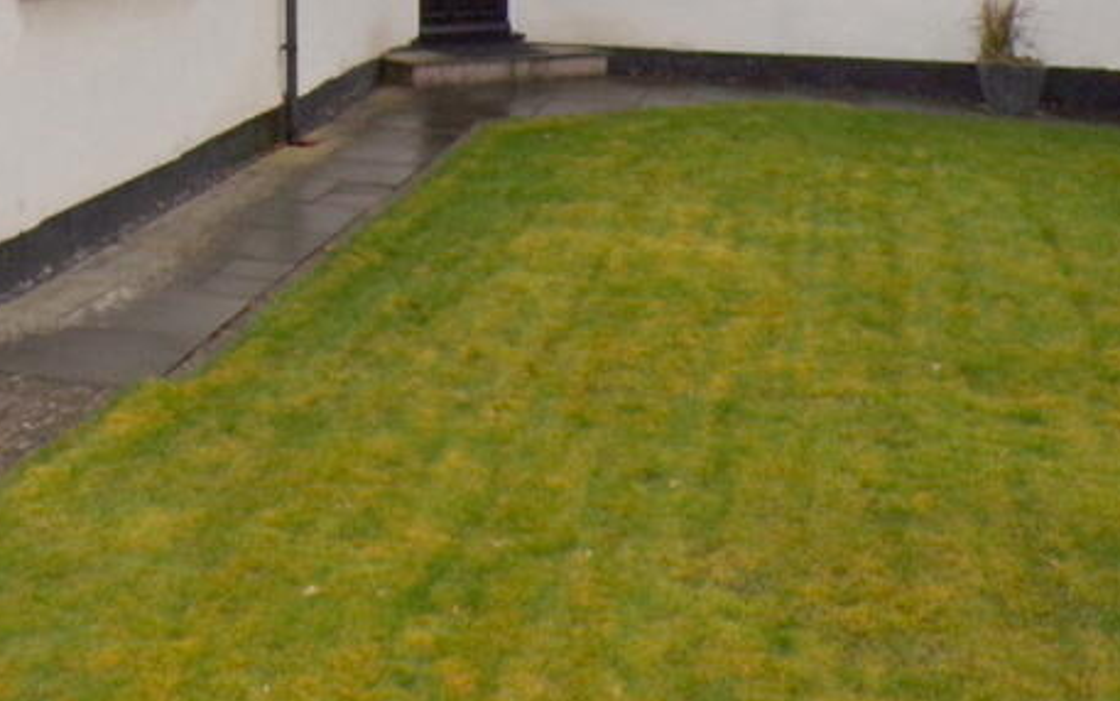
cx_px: 157
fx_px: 1740
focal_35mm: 57
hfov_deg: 34.1
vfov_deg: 20.6
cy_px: -238
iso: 80
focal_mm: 4.3
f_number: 4.3
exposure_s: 1/42
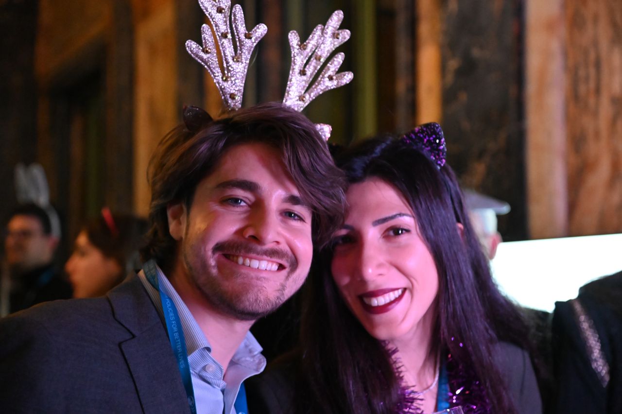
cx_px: 311
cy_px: 207
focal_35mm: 58
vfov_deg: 23.4
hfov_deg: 34.5
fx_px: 1002
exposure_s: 1/125
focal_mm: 58
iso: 18000
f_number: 4
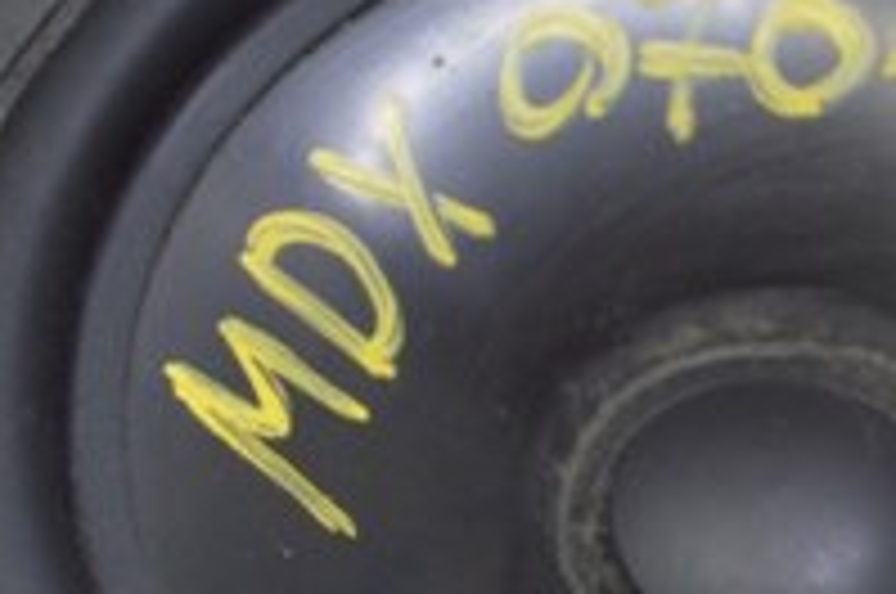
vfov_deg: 5.9
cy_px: 578
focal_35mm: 232
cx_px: 968
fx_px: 5765
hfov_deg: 8.8
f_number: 5.6
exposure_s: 1/20
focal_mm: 30
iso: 400
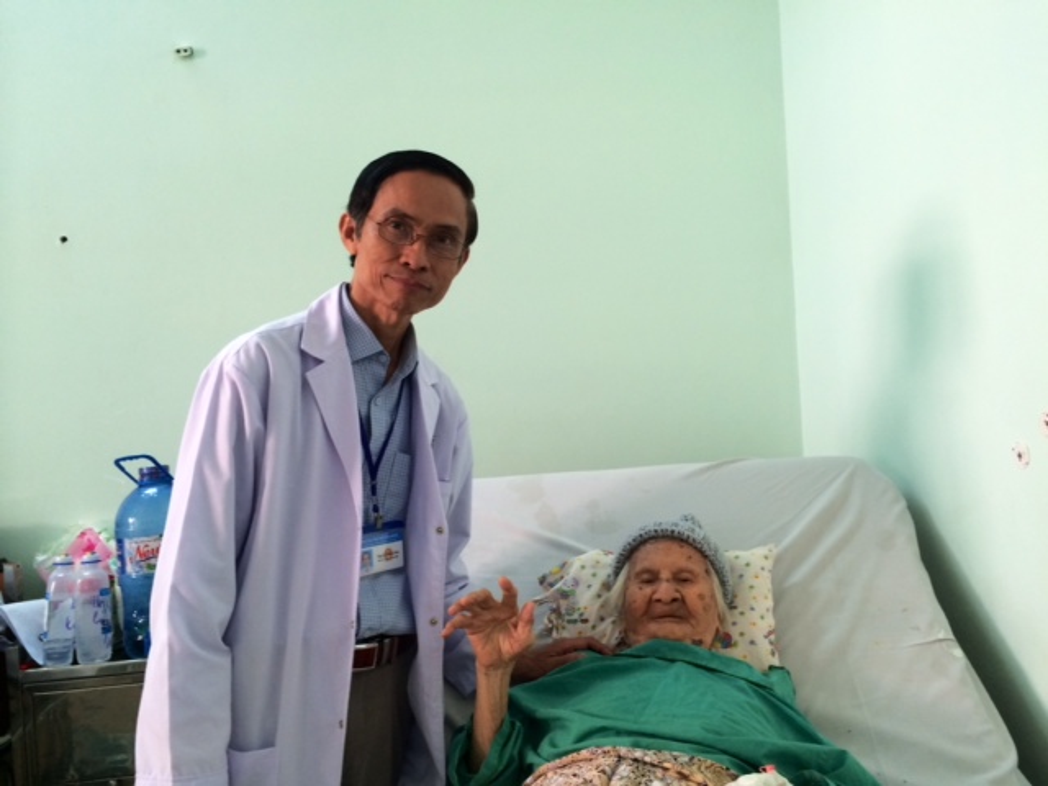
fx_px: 908
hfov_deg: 60.0
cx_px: 524
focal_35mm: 30
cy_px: 393
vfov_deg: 46.8
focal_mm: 4.12
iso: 125
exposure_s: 1/33
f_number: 2.2
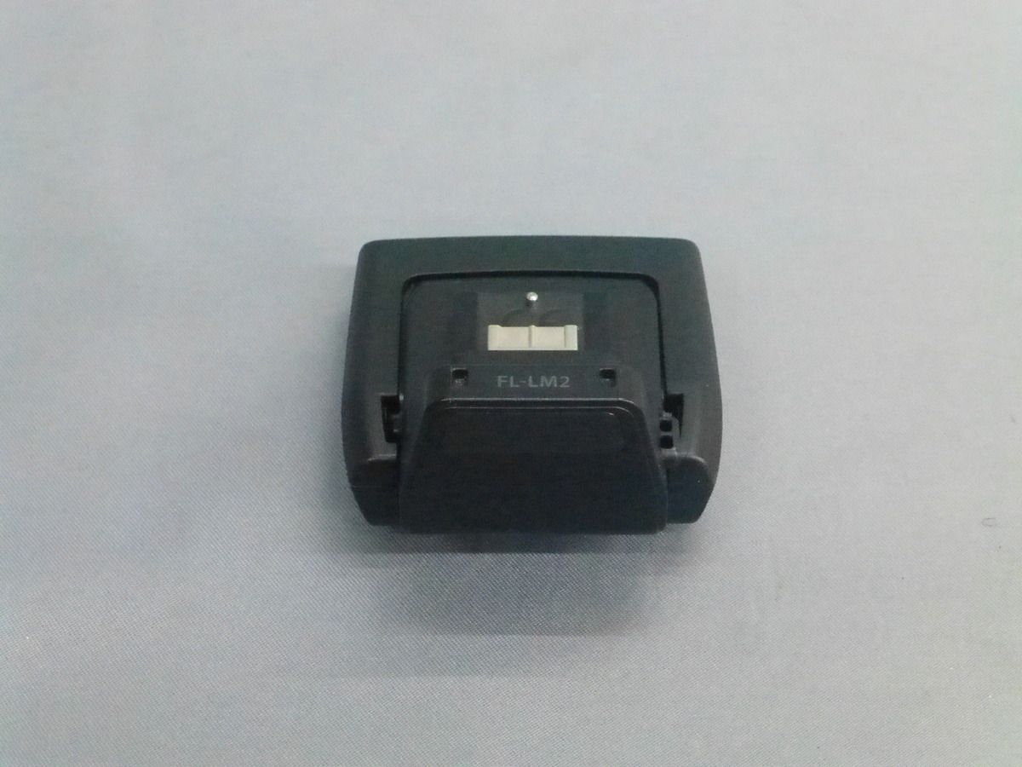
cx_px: 511
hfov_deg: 20.4
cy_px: 384
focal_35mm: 96
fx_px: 2834
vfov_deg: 15.4
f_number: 5.3
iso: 3200
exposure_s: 1/100
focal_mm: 17.1
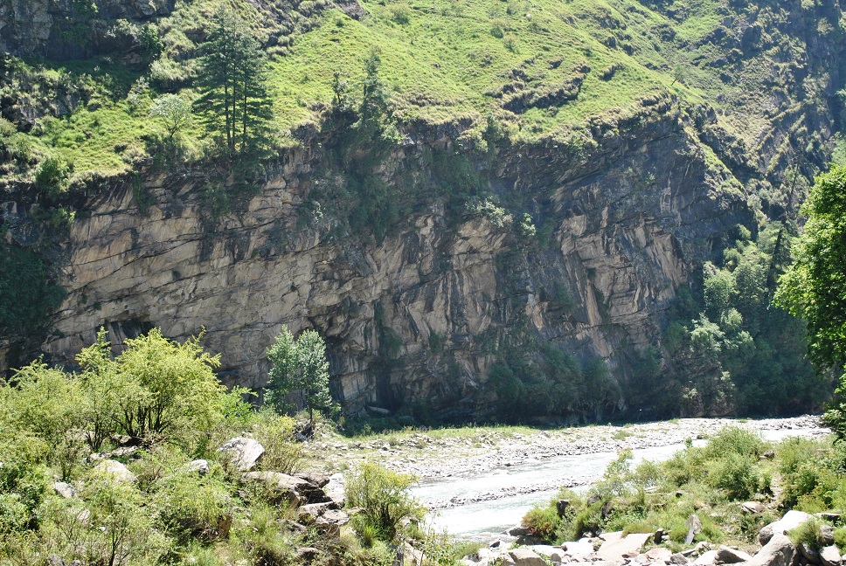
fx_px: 1482
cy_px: 283
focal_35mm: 63
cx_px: 423
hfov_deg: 31.9
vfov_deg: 21.6
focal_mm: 42
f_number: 6.3
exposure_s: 1/160
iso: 100
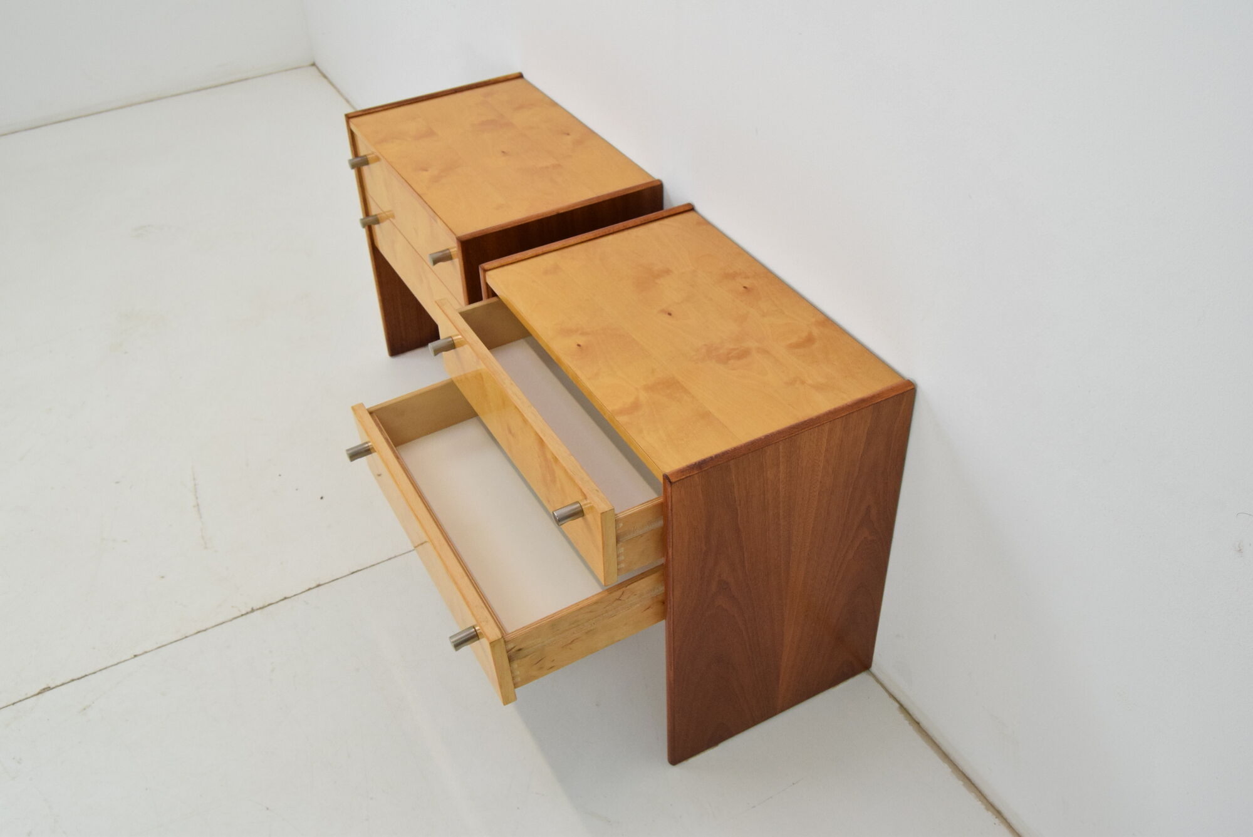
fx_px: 1149
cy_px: 418
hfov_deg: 57.2
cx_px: 626
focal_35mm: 33
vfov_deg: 40.0
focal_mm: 22
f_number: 7.1
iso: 1600
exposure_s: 1/200
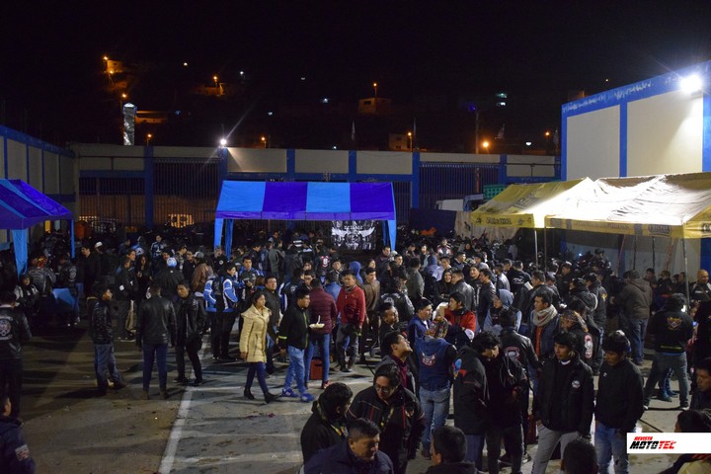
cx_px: 356
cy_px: 237
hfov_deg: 53.1
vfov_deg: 36.9
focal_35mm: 36
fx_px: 711
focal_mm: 24
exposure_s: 1/60
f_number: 4
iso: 6400
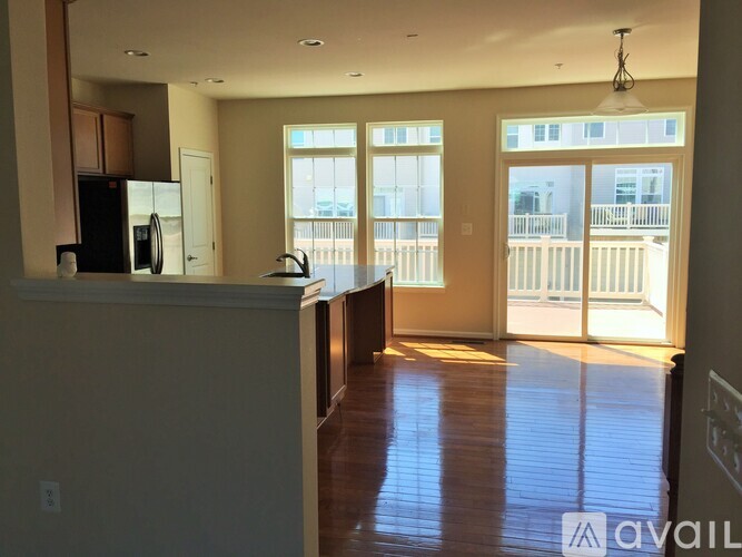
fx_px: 622
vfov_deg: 48.2
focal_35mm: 29
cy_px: 278
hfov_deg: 61.7
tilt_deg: -6.2
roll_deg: -0.7
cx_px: 371
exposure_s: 1/213
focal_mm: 4.15
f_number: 2.2
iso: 32
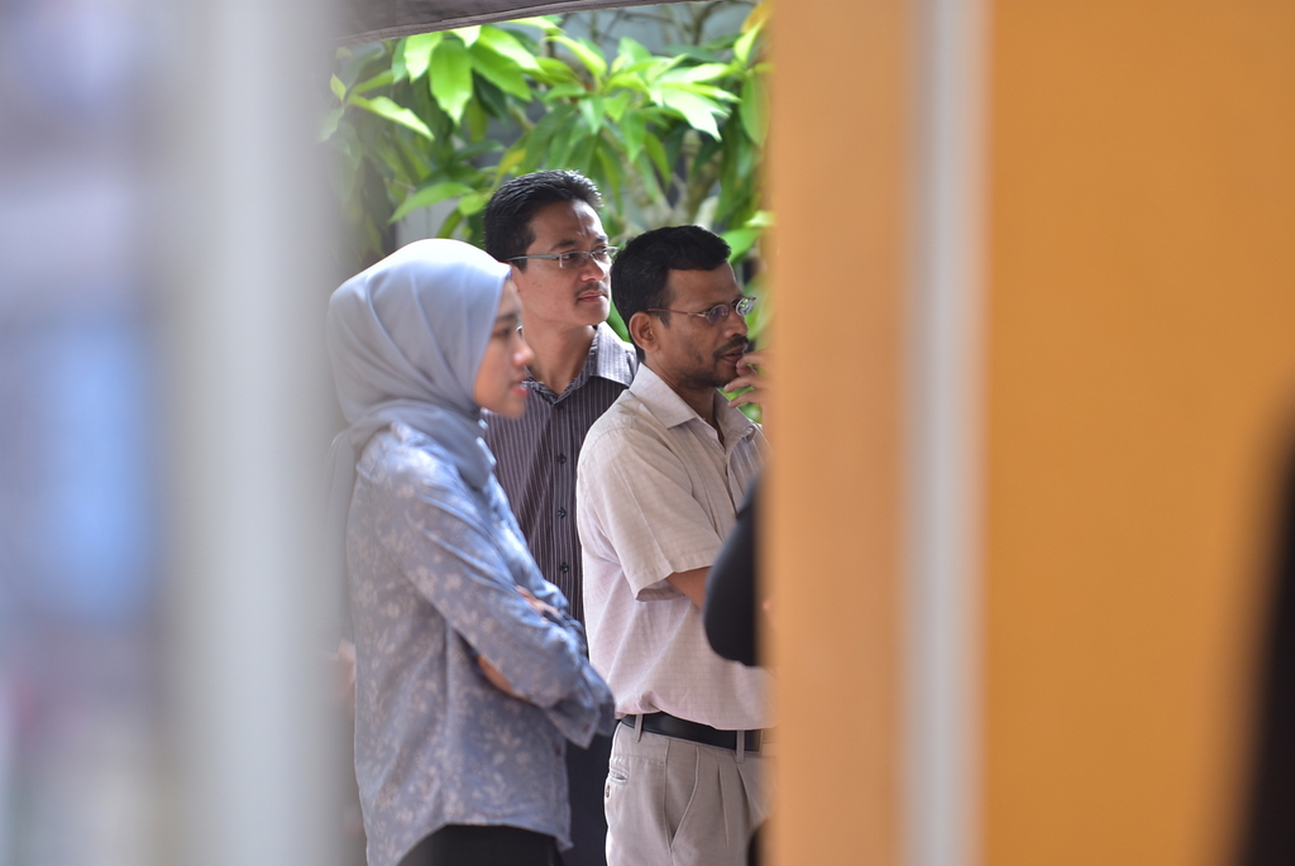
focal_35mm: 270
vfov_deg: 5.1
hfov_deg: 7.6
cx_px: 648
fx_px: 9722
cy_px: 433
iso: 100
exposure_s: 1/125
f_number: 2.8
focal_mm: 180
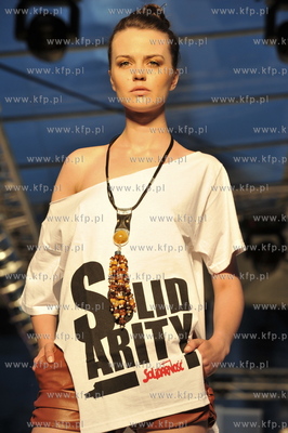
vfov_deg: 11.4
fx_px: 2164
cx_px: 144
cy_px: 216
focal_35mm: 180
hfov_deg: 7.6
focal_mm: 180
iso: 1000
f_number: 9
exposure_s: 1/250
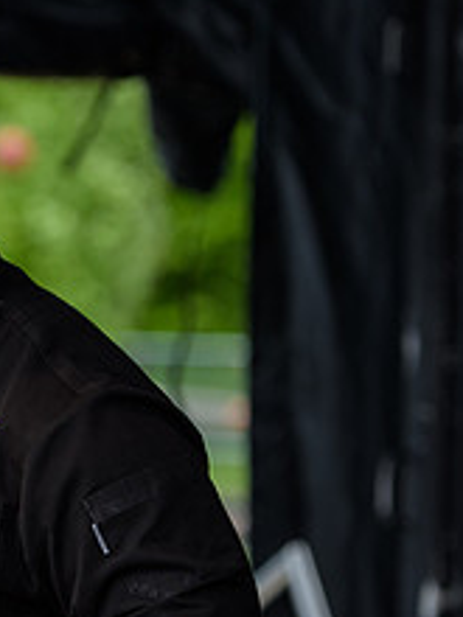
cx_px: -143
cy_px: 394
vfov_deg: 6.4
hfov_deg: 4.8
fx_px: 5528
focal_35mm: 310
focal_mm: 122
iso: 250
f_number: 3.2
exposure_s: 1/1250
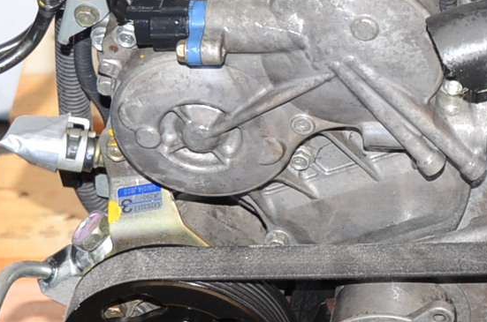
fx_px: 2174
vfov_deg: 8.4
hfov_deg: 12.4
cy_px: -30
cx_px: 641
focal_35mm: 161
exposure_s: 1/60
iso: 100
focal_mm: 24
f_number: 4.5
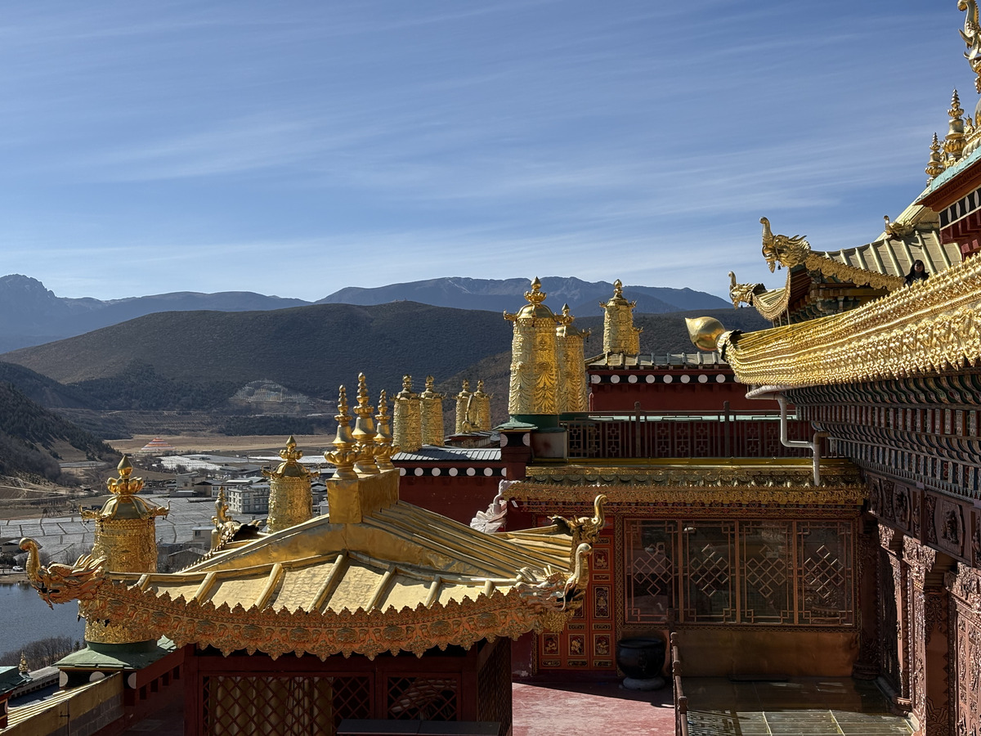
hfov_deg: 36.8
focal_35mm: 52
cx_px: 490
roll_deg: +0.2
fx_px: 1474
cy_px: 368
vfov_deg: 28.0
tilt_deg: +1.5
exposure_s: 1/4065
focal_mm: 5.96
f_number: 1.6
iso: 32
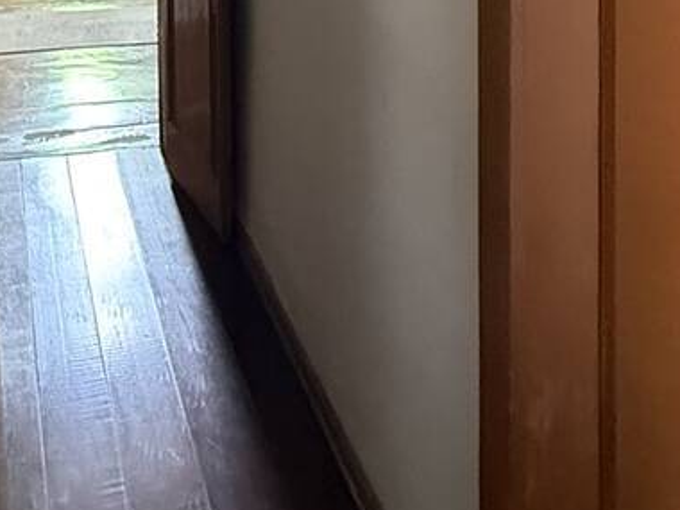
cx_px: 165
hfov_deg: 35.3
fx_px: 1041
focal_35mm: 53
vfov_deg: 21.3
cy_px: -329
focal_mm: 2.22
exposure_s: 1/60
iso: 640
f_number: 2.2
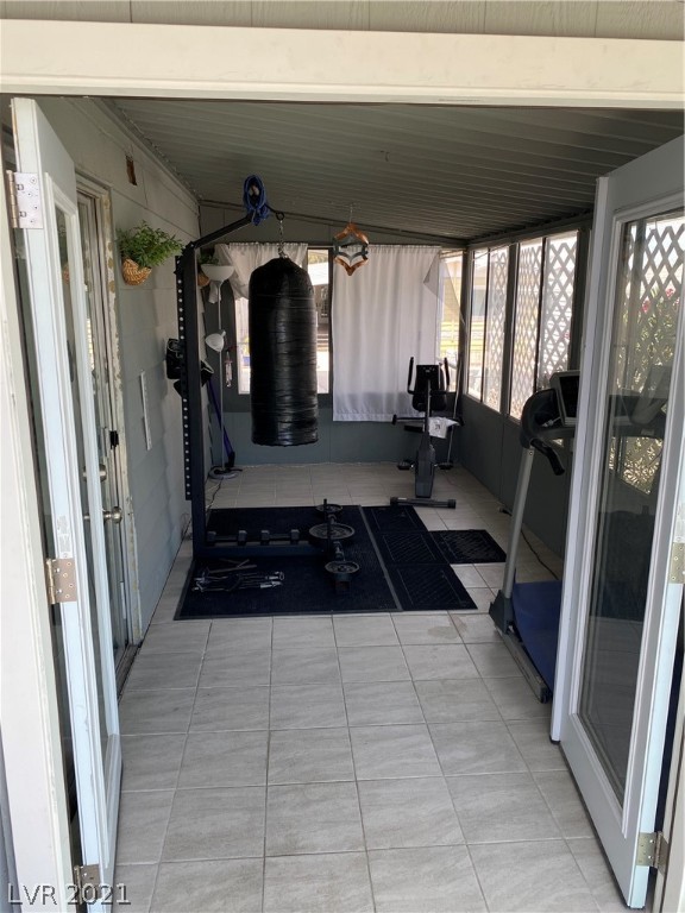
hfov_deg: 53.1
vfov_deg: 67.3
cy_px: 456
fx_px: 686
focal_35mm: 26
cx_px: 342
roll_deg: -0.3
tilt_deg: -12.0
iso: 32
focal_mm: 4.25
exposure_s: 1/219
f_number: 1.8
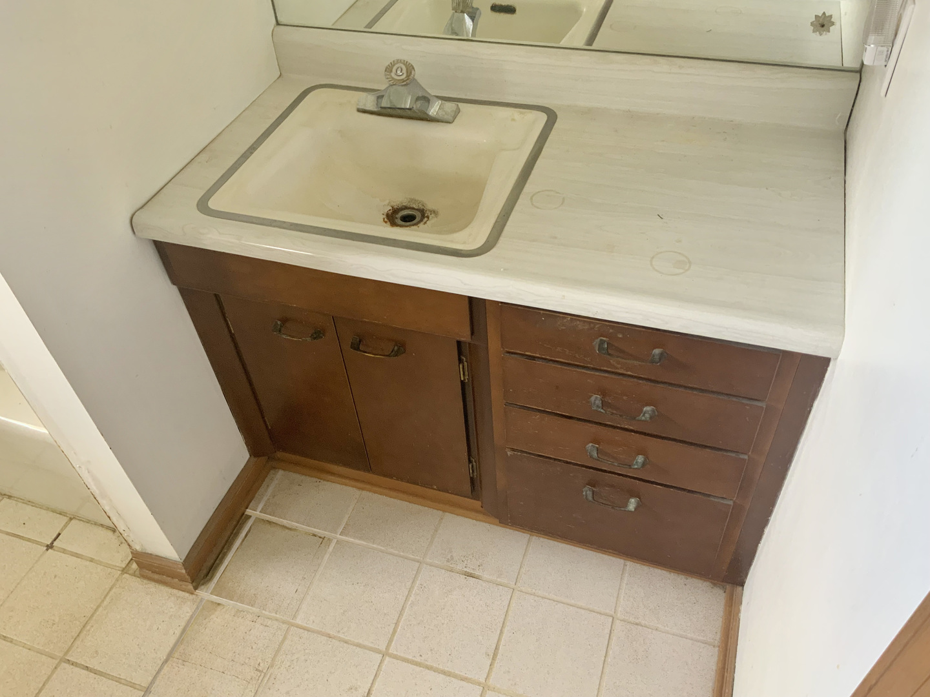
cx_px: 465
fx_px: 779
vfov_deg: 48.2
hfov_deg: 61.7
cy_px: 348
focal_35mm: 29
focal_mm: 3
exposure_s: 1/60
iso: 125
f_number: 1.8
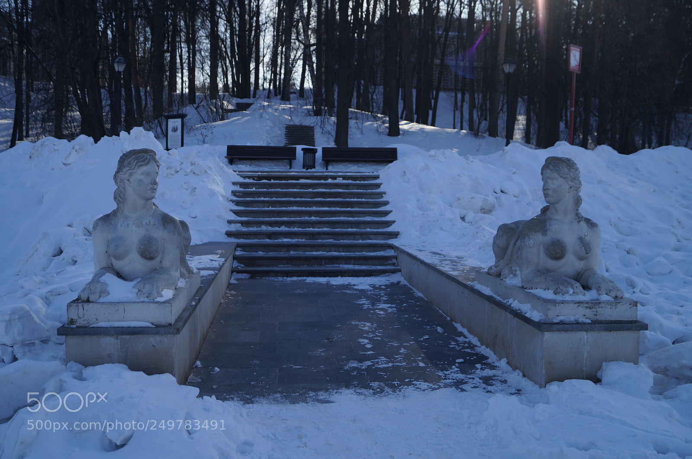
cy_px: 230
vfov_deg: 36.8
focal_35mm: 36
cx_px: 346
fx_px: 691
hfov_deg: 53.2
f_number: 4
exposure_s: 1/1250
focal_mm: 24
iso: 100
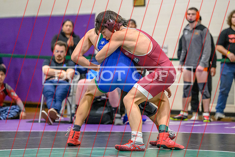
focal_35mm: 168
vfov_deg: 8.2
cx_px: 109
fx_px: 1100
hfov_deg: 12.2
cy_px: 62
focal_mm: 130
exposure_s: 1/800
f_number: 2.8
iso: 11400
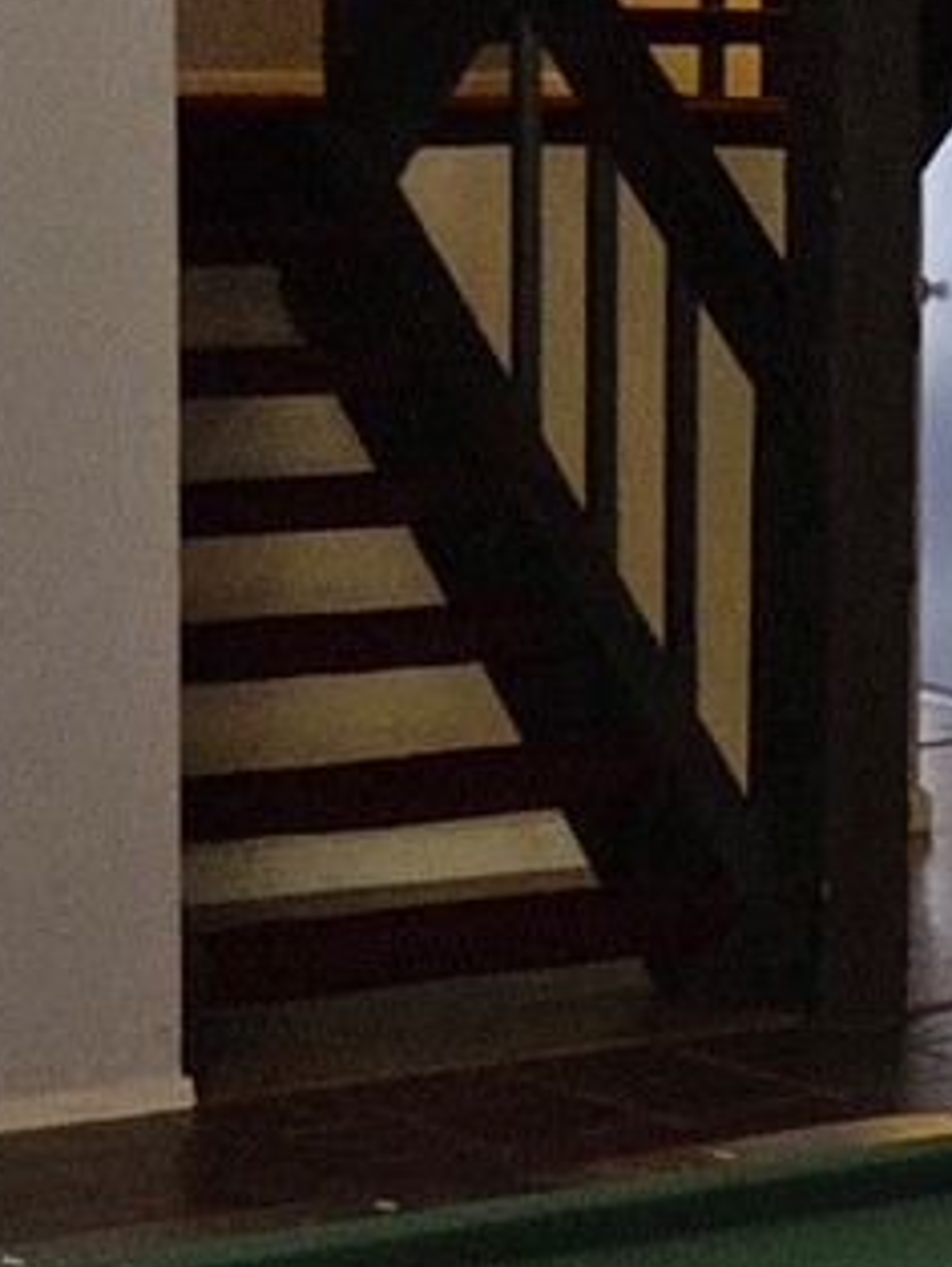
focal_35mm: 150
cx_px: 2198
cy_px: 420
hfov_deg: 9.0
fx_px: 5493
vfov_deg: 13.1
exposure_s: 1/120
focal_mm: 5.4
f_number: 1.8
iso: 250
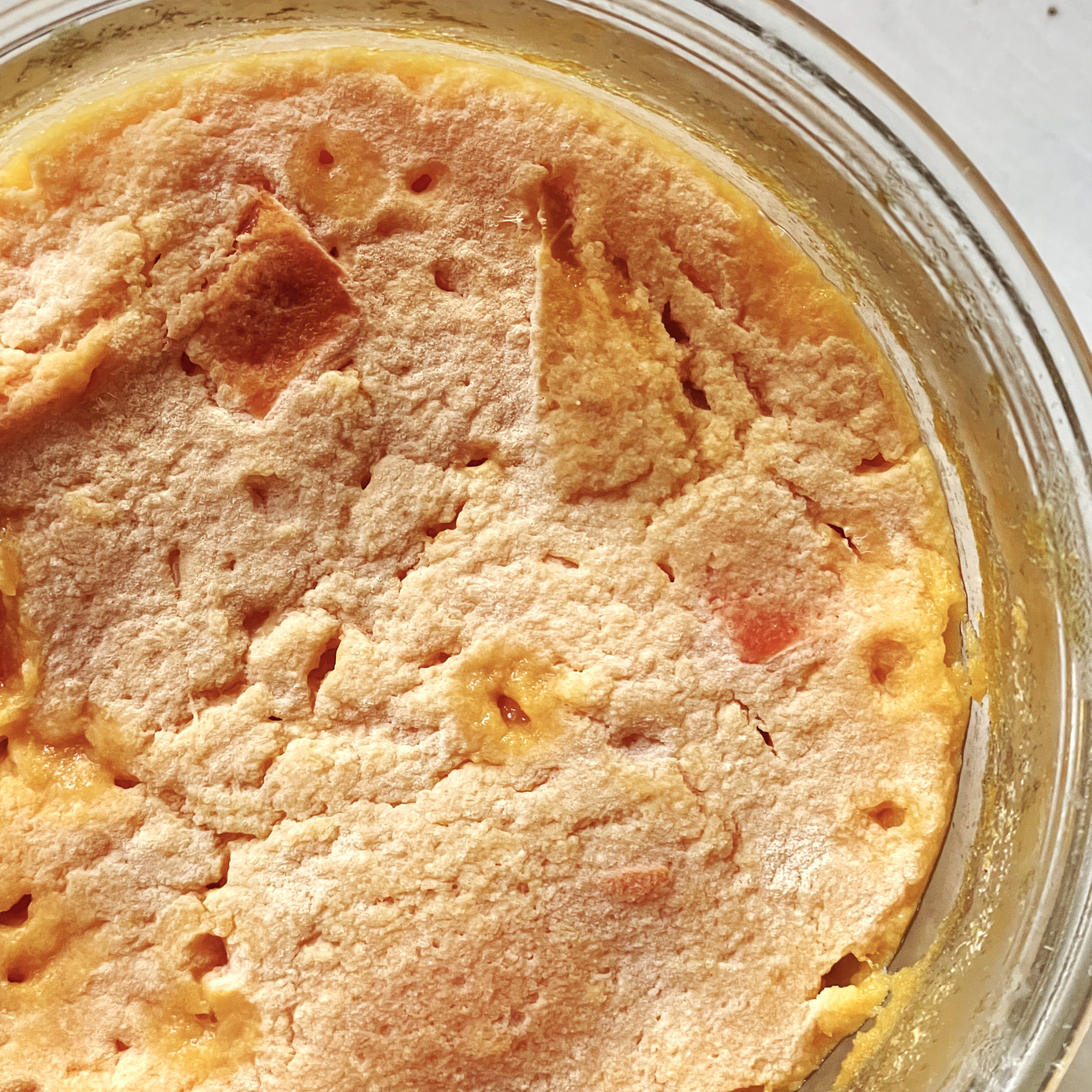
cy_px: 622
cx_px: 544
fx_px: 2213
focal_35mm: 62
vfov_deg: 27.7
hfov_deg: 27.7
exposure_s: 1/66
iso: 200
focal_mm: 6
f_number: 2
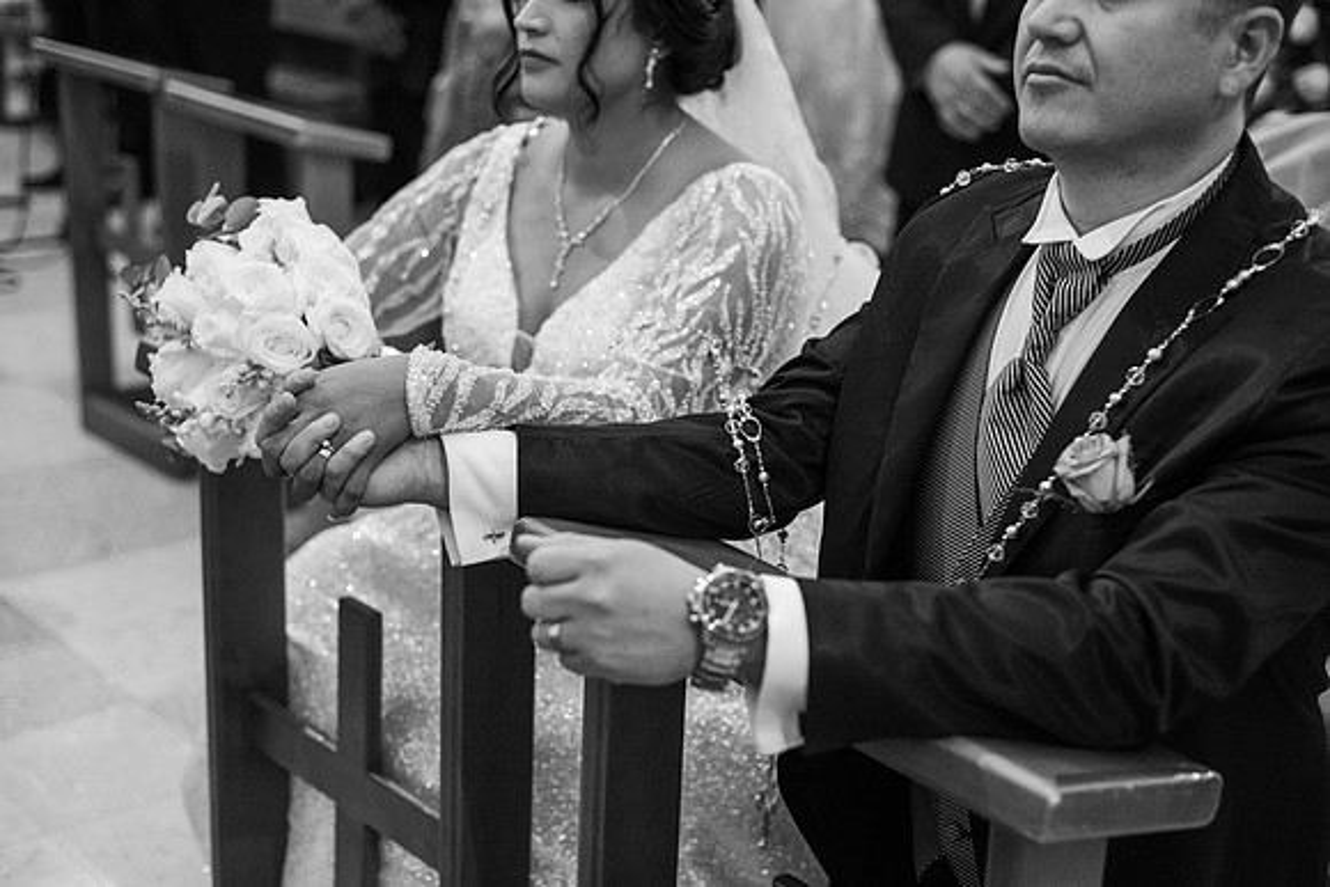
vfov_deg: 27.0
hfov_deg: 39.6
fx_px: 1848
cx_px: 665
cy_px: 444
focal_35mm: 50
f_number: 2.8
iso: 2500
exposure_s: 1/125
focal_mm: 50
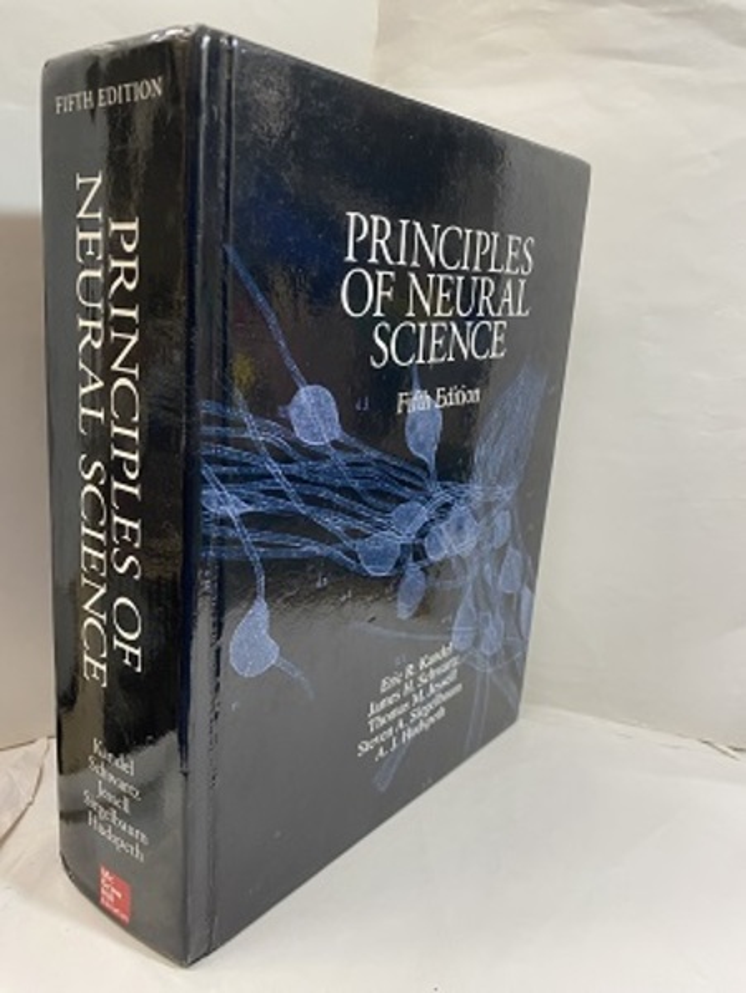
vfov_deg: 67.3
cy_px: 496
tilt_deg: -11.4
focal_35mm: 26
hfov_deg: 53.1
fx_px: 746
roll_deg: -3.6
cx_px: 373
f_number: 1.8
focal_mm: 4.25
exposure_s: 1/50
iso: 125
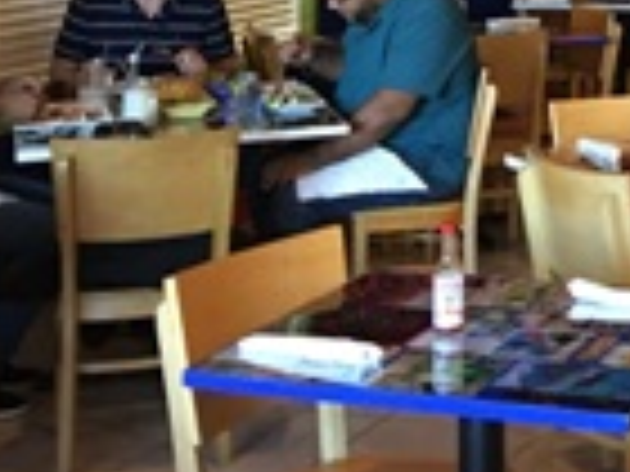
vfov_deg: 14.9
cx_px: 702
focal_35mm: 93
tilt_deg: +2.9
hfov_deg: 20.1
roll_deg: +0.9
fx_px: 1693
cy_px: -211
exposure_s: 1/15
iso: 100
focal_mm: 4.15
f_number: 2.2
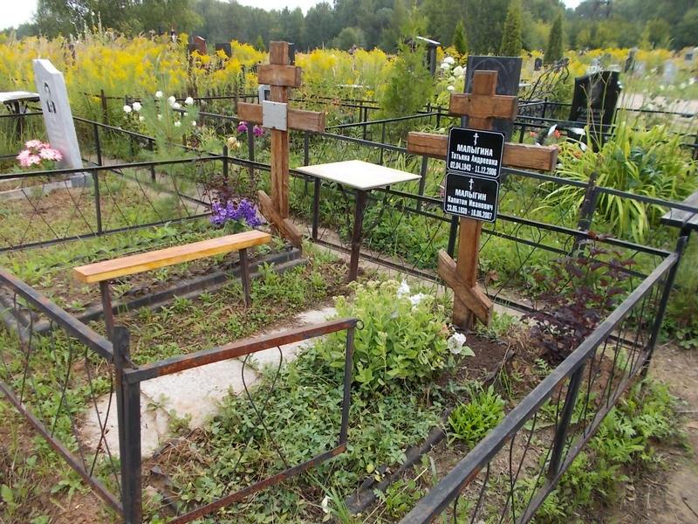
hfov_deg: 67.3
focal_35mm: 26
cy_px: 262
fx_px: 524
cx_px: 349
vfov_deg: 53.1
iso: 80
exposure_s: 1/250
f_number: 3.2
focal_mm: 4.6
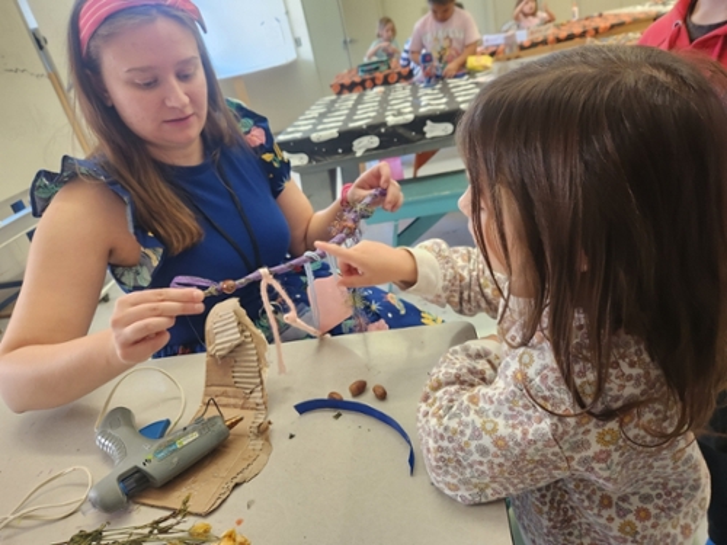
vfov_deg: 58.9
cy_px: 272
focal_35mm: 23
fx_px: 483
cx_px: 364
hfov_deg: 73.9
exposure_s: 1/120
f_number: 1.8
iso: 400
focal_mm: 5.4
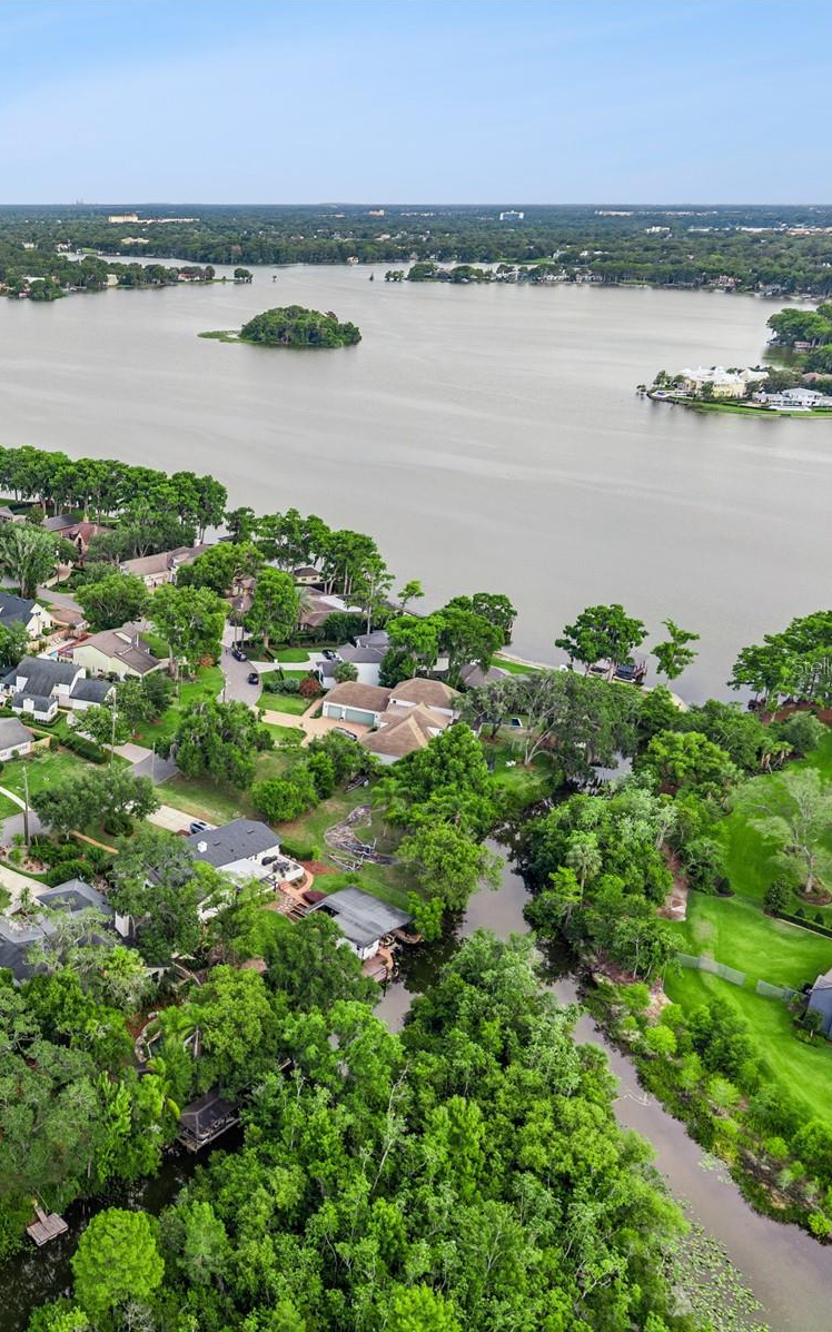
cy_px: 665
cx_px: 7
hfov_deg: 34.1
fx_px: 1234
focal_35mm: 34
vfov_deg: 56.7
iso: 100
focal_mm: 8.7
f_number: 1.8
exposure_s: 1/800
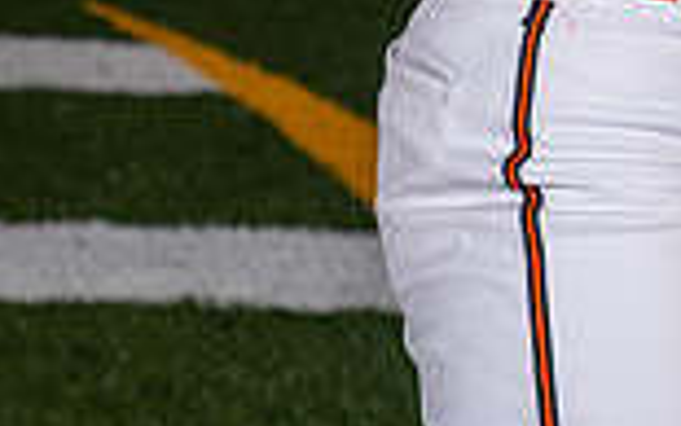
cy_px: -501
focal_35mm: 204
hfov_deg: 10.2
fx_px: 3788
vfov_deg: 6.2
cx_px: 580
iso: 200
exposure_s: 1/200
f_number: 5.6
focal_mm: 69
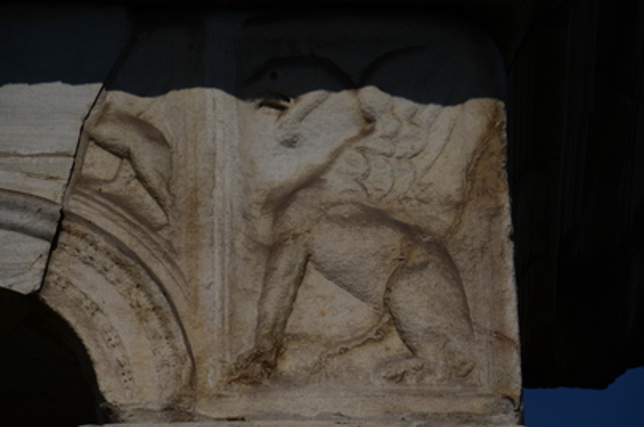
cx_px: 322
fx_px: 4956
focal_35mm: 278
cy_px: 214
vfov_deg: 4.9
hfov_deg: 7.4
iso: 320
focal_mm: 185
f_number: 9
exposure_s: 1/5000
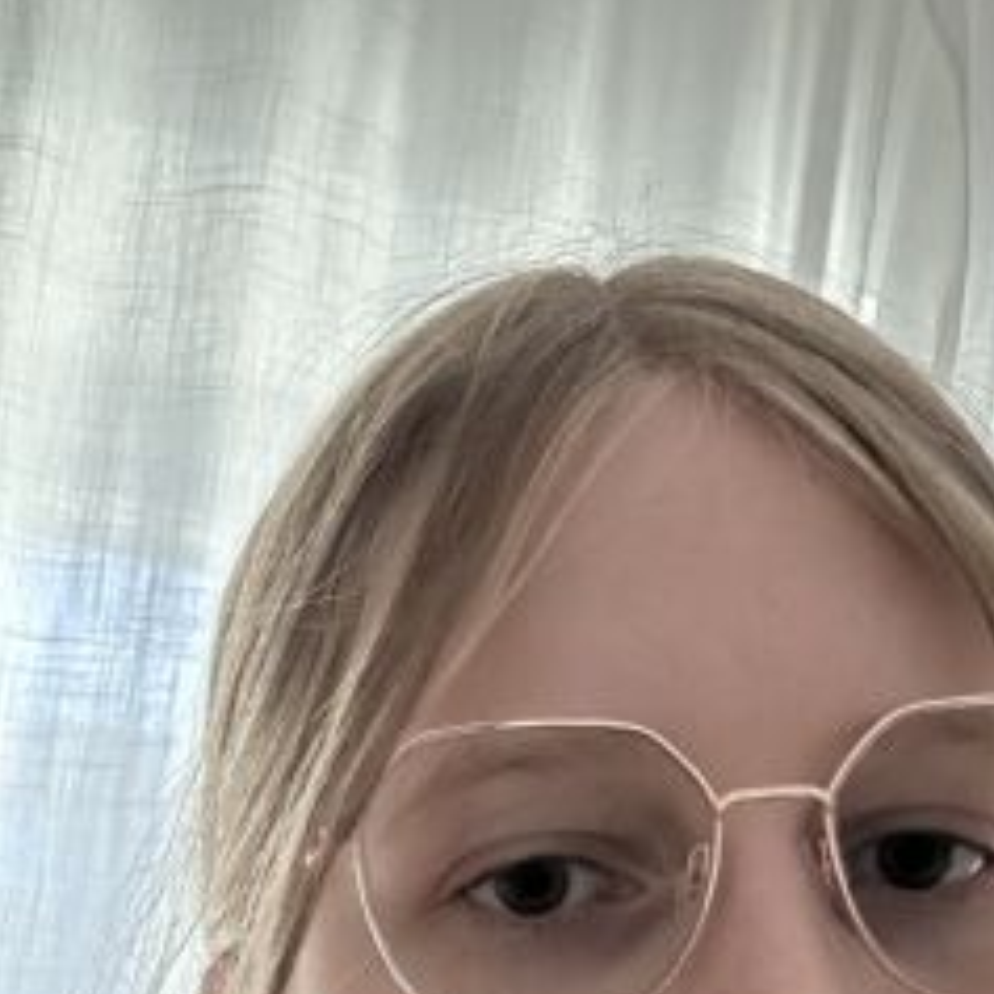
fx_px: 2177
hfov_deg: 25.7
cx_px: 533
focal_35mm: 67
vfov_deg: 23.2
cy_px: 1241
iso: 160
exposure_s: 1/60
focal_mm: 2.69
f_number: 1.9
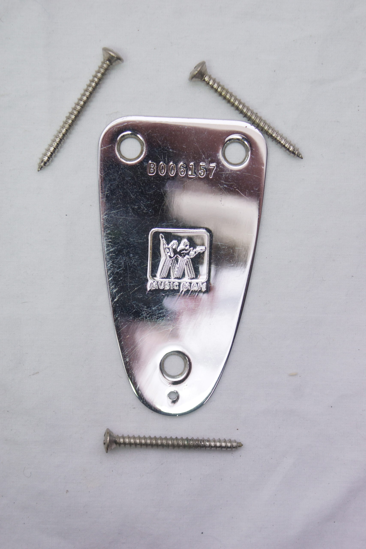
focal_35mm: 90
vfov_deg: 22.6
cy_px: 274
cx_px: 183
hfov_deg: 15.2
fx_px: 1372
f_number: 5.6
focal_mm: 60
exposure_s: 1/160
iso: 500
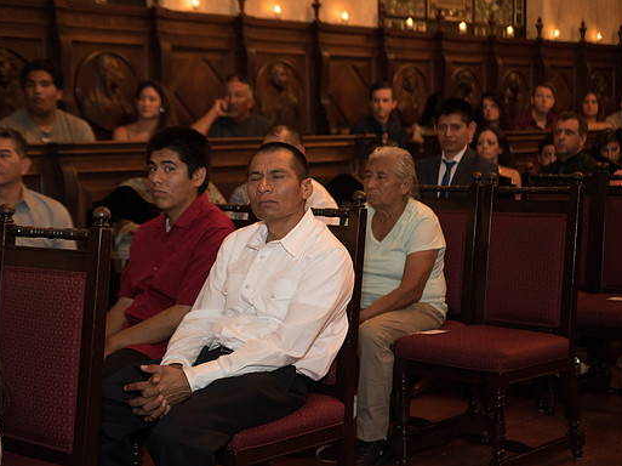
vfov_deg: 19.9
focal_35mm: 74
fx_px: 1329
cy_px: 234
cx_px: 289
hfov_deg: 26.3
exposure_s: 1/80
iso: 4000
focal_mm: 68
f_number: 2.8
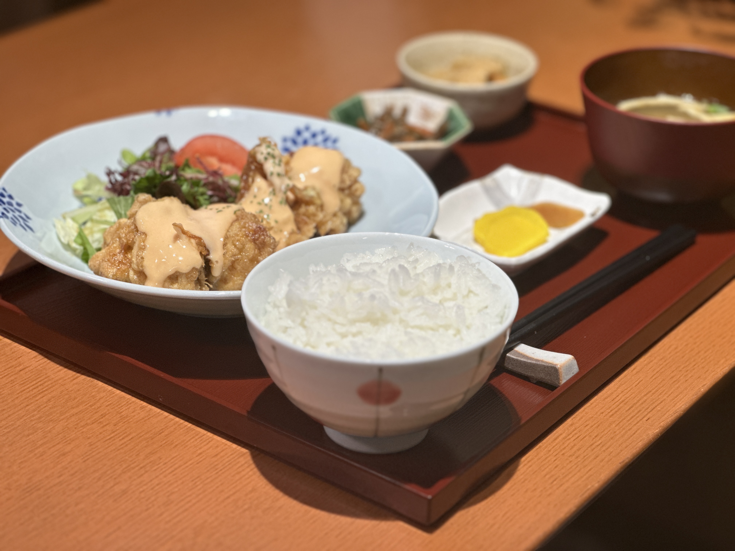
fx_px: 1635
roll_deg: -1.6
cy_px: 276
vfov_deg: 19.1
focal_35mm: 77
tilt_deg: -27.6
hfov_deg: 25.3
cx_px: 368
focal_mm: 9
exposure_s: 1/60
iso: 125
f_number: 2.8
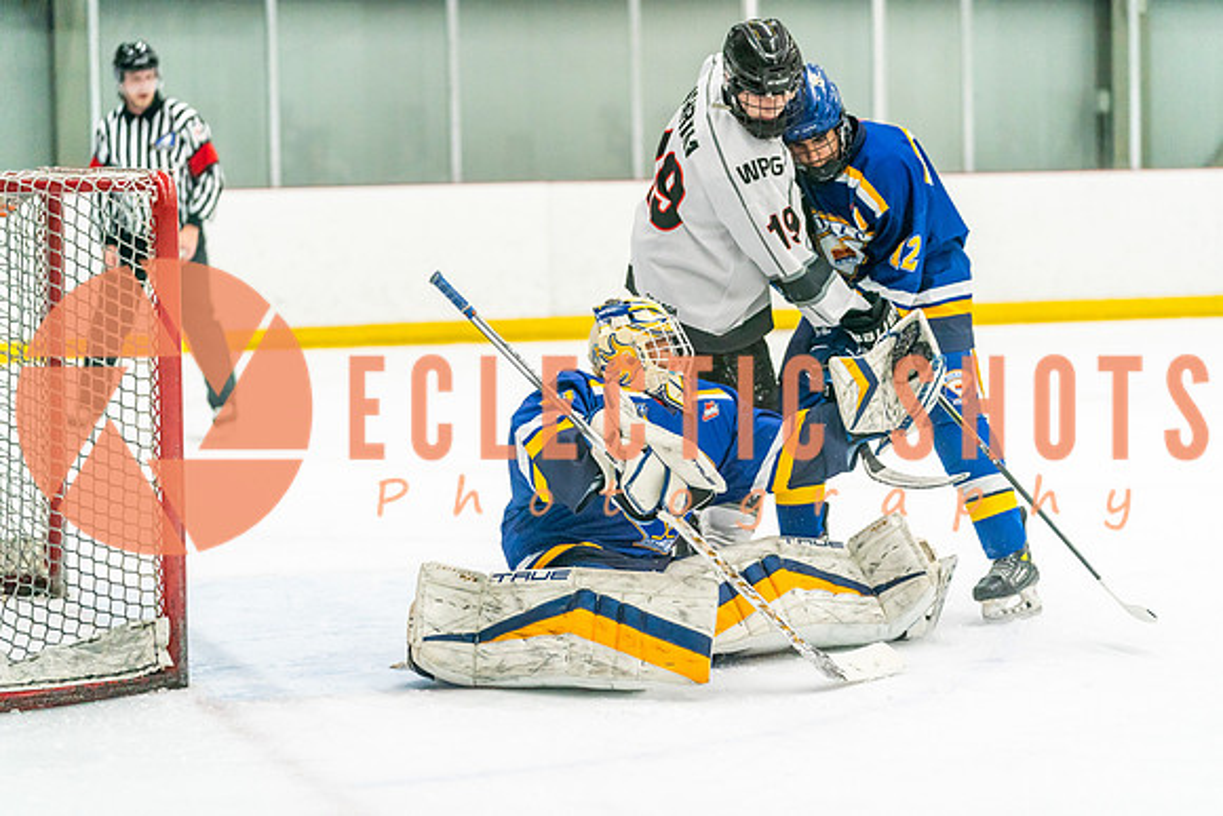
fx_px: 3534
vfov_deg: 13.2
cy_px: 408
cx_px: 612
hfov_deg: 19.6
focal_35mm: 104
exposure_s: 1/1250
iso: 3200
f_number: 2.8
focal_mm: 104
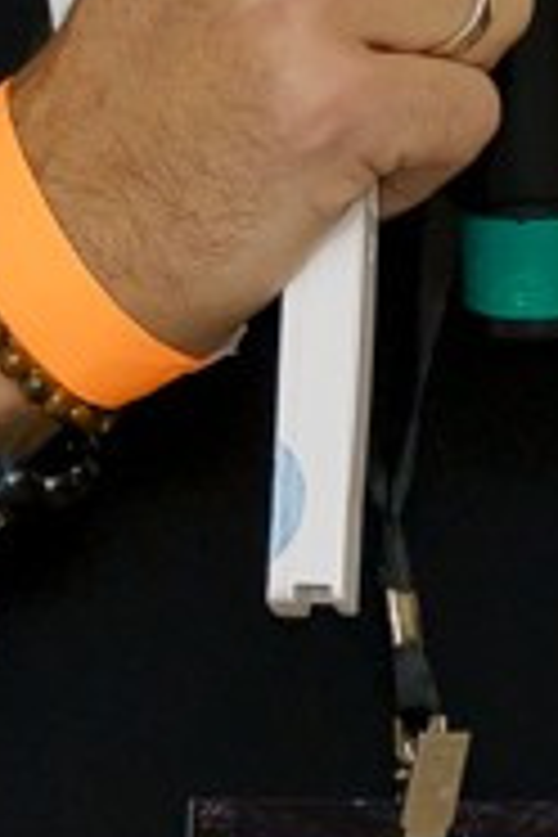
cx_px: -94
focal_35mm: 1277
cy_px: 358
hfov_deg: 1.1
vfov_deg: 1.6
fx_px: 29688
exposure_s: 1/125
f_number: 3.5
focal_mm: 119
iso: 400
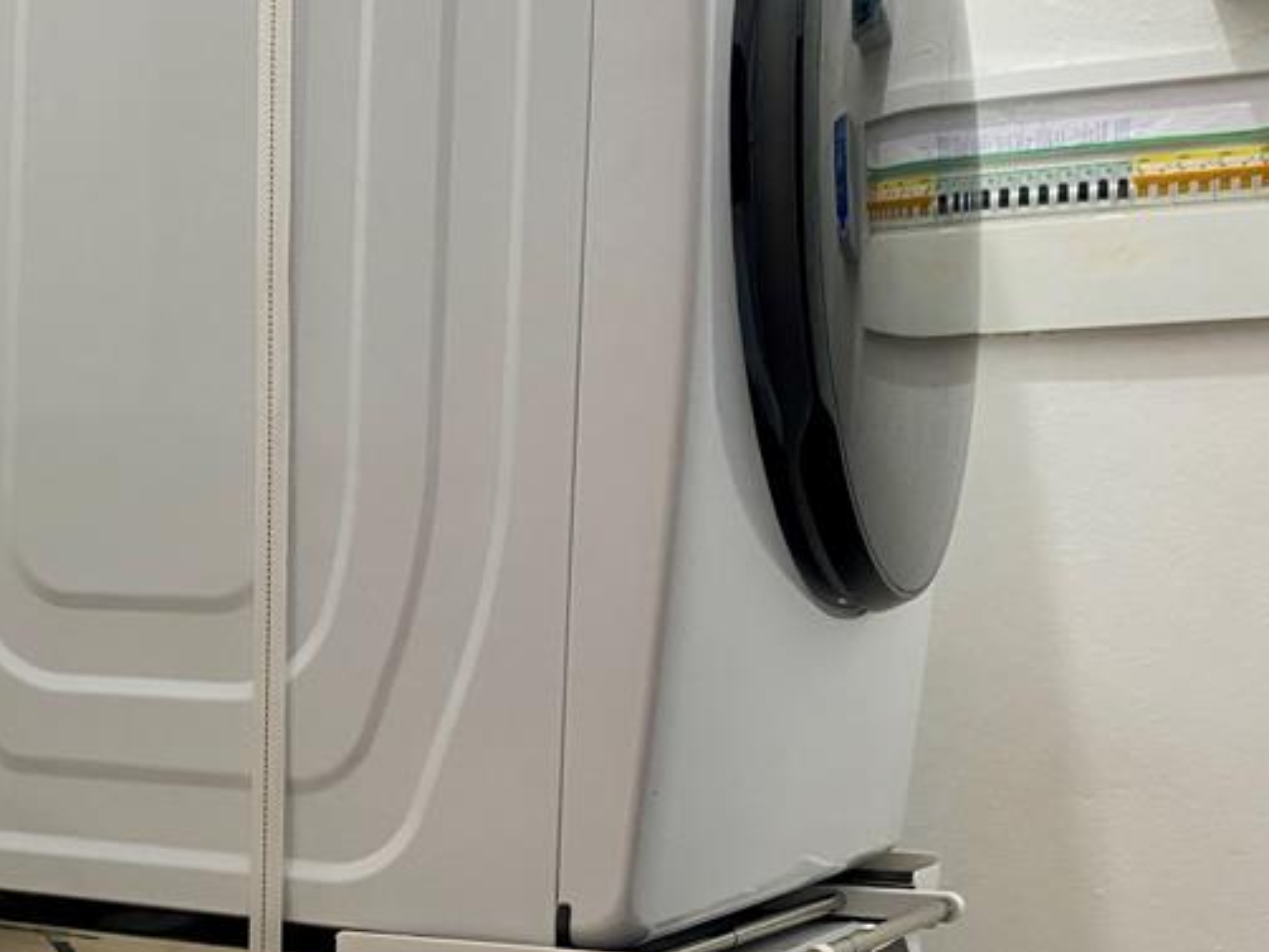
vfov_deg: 27.3
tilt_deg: +0.3
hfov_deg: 35.9
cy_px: 667
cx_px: 442
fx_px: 1944
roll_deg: -0.8
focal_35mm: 53
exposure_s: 1/60
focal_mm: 4.25
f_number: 1.8
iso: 160
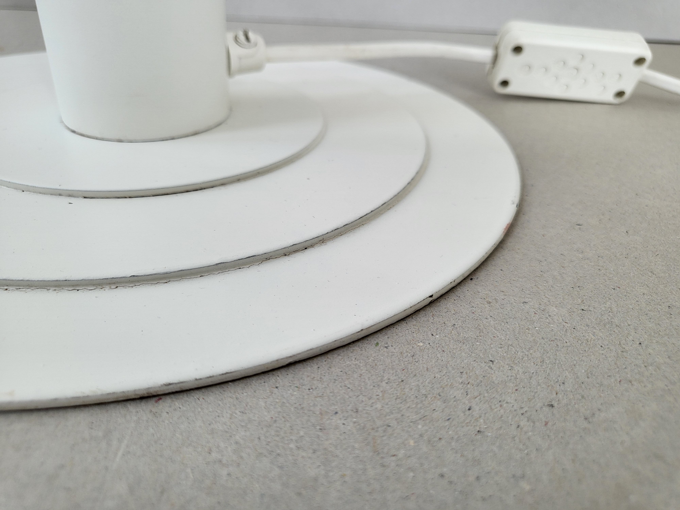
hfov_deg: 67.3
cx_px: 340
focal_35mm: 26
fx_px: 511
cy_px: 255
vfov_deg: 53.1
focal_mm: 4.25
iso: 50
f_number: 1.8
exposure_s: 1/112
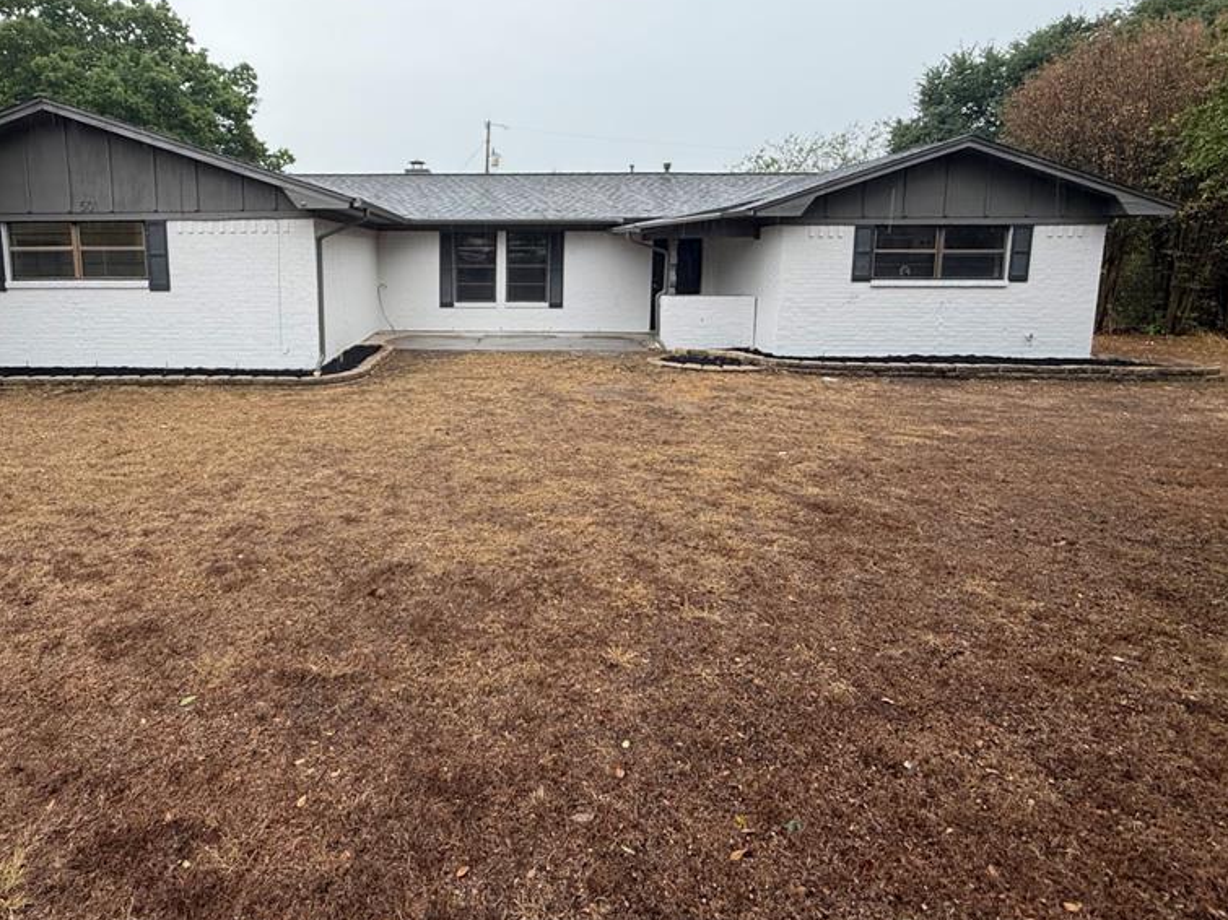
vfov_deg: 67.5
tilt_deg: -7.3
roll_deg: -0.5
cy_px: 340
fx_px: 674
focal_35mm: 19
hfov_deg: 83.2
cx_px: 465
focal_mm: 2.22
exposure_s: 1/121
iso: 125
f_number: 2.2
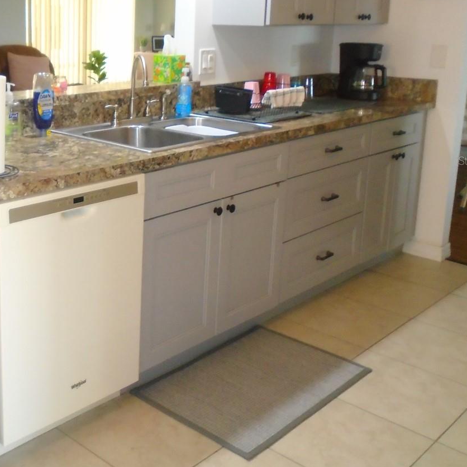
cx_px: 64
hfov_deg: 36.4
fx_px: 672
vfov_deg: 38.0
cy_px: 160
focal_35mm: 44
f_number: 3.2
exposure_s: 1/30
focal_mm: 4.6
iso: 400
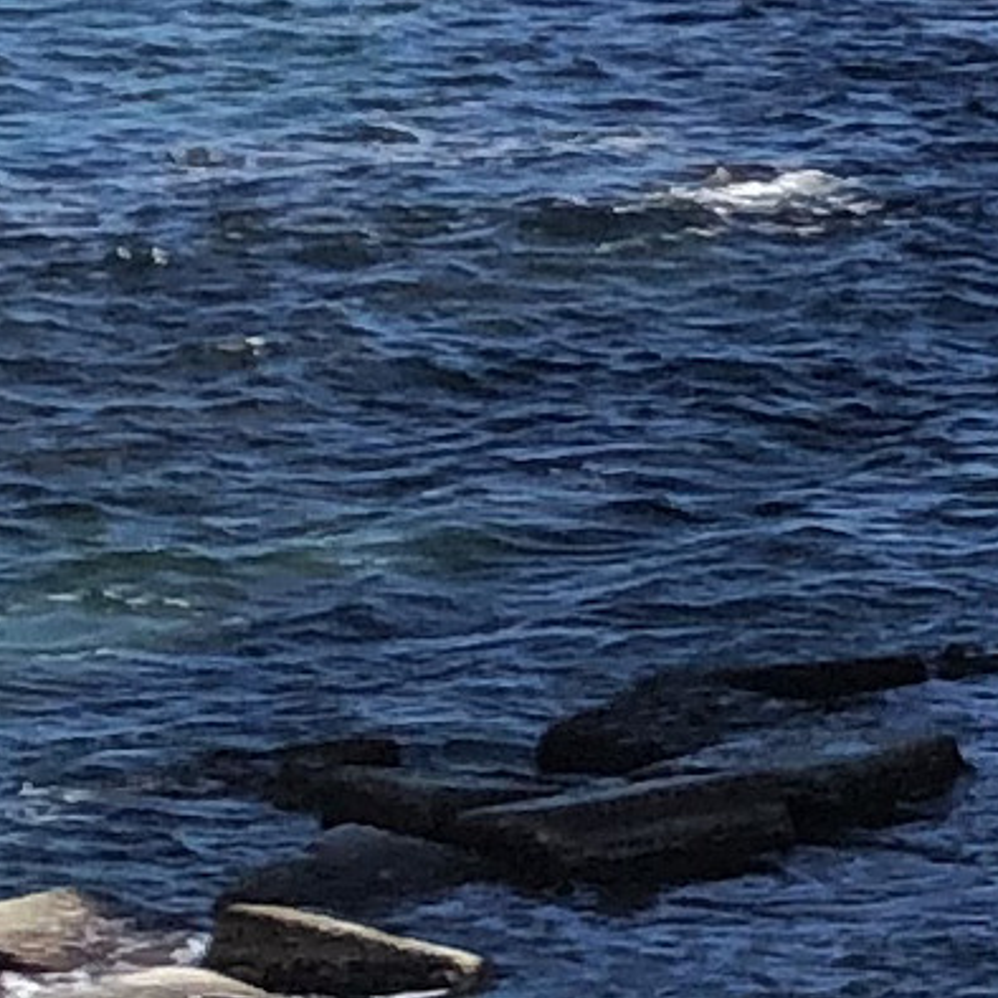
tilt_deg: -0.2
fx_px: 8187
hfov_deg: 6.7
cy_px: -836
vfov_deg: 6.8
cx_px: 2189
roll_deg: +0.7
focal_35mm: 251
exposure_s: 1/2558
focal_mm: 4
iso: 20
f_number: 1.8
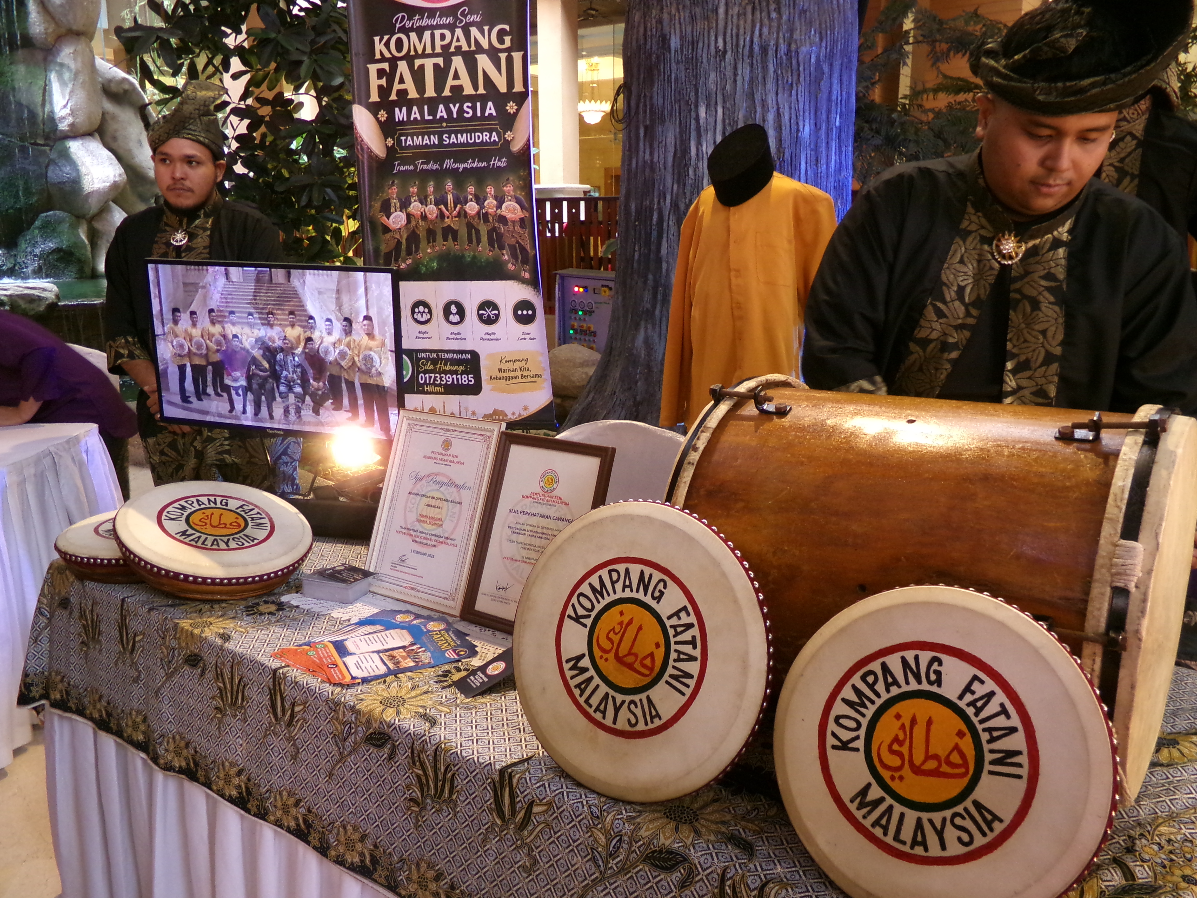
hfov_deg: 63.4
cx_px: 598
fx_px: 968
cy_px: 449
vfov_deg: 49.7
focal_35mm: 28
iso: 398
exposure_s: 1/17
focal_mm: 5
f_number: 3.8
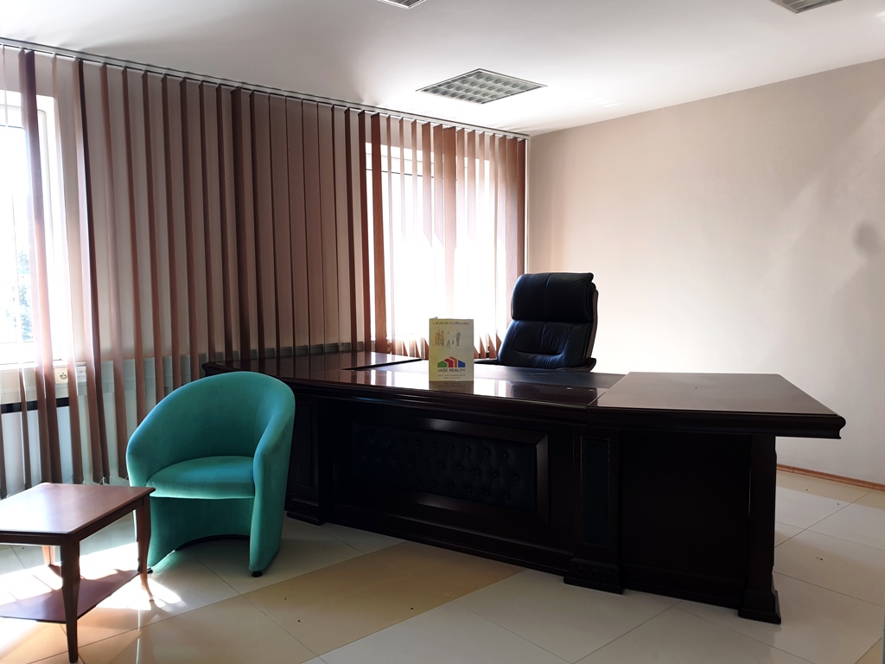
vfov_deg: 53.1
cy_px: 332
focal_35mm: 26
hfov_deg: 67.3
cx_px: 442
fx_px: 665
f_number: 2.4
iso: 64
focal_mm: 4.3
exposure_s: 1/100
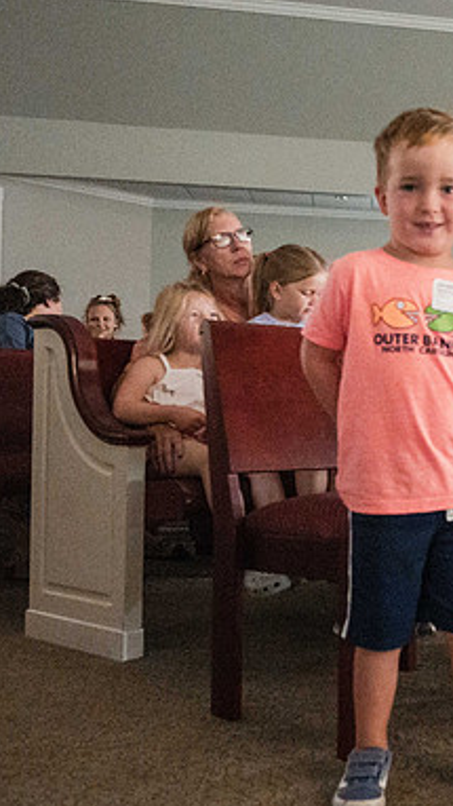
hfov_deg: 24.4
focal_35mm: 44
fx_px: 939
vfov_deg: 46.4
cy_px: 392
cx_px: 552
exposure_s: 1/40
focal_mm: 25
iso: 25600
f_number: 4
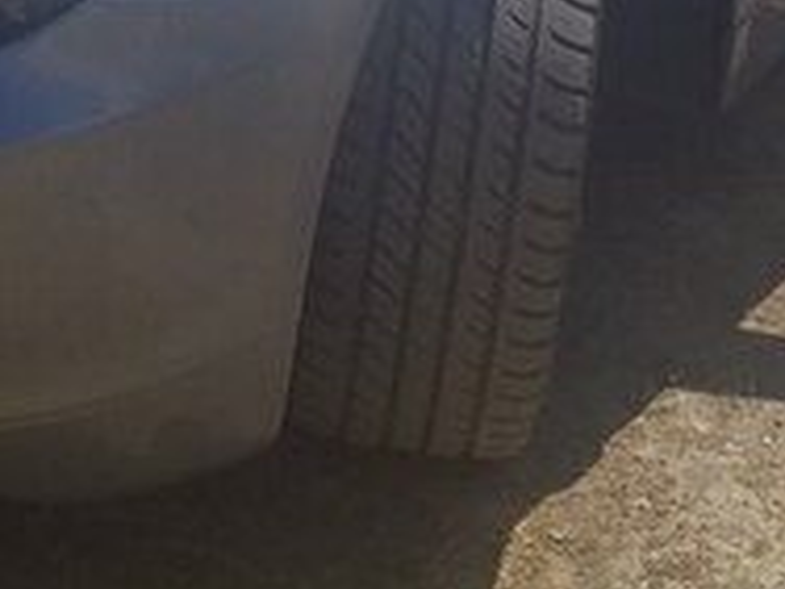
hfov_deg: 18.0
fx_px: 2472
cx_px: 434
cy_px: -244
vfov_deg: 13.0
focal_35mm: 109
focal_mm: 3.3
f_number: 2.2
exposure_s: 1/2297
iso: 40
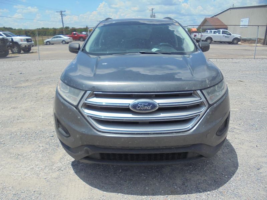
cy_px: 100
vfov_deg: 53.1
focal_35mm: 26
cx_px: 134
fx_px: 201
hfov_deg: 67.3
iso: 100
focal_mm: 4.6
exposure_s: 1/100
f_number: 11.5
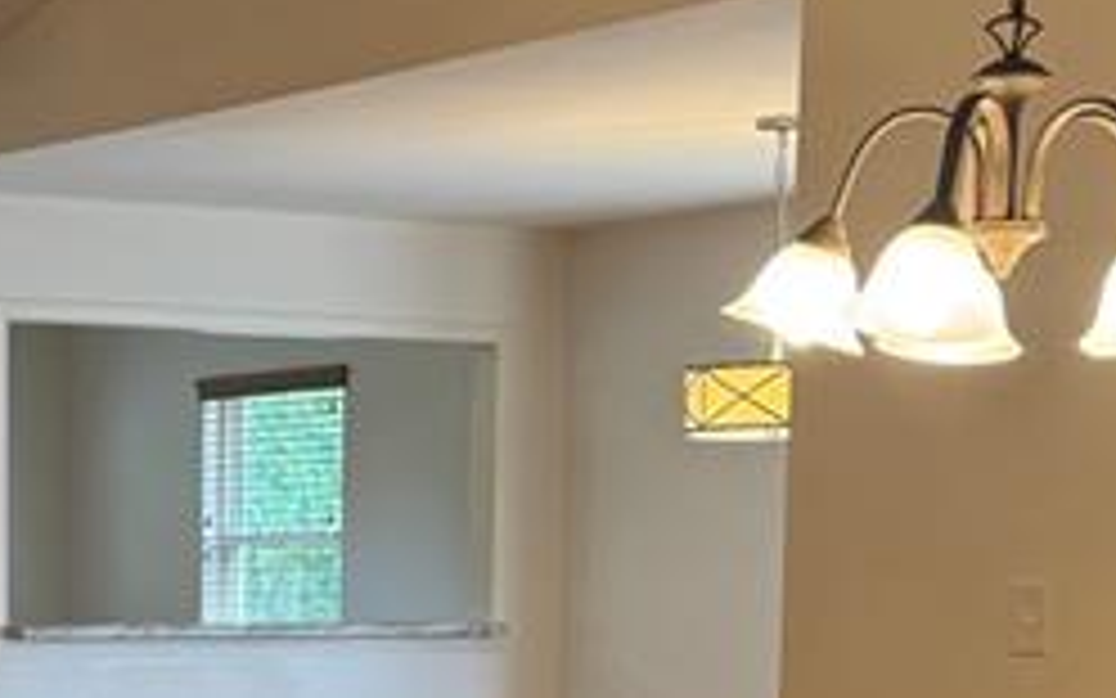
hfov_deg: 19.3
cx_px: 0
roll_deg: -0.7
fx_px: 3194
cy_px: 761
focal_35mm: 105
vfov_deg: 12.3
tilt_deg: -4.6
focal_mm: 6.76
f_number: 1.78
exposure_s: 1/120
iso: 160
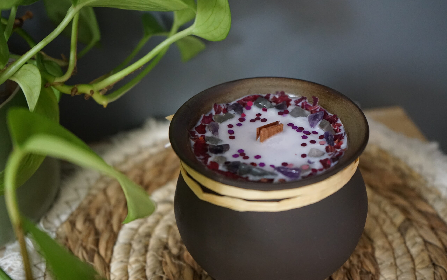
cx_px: 224
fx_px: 573
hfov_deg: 42.6
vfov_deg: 27.4
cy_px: 134
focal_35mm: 47
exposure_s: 1/160
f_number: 4.5
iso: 4000
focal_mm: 46
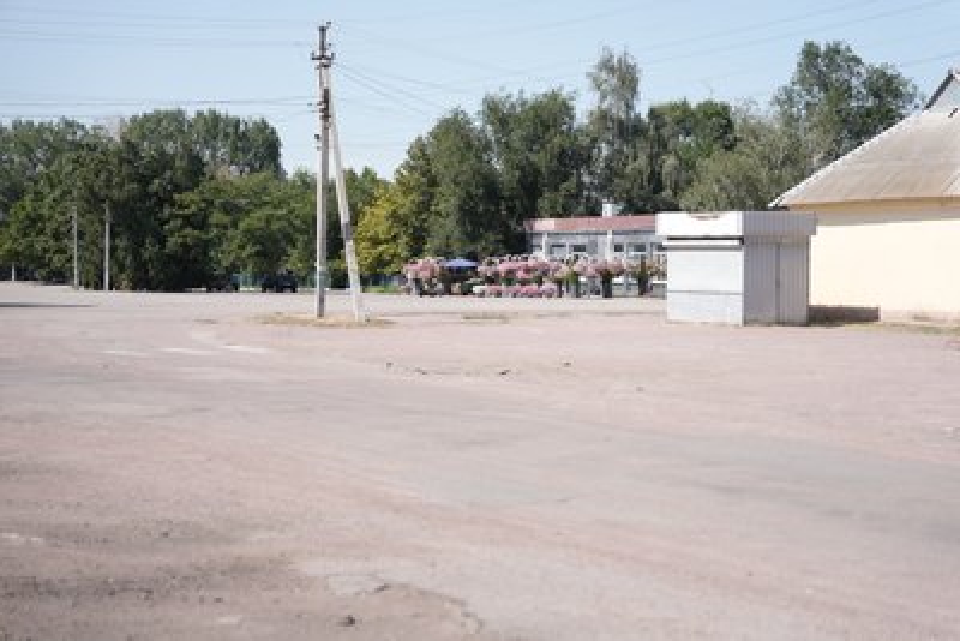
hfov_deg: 28.8
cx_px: 480
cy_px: 320
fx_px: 1867
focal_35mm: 70
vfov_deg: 19.5
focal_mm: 70
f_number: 2.8
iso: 100
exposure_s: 1/1250
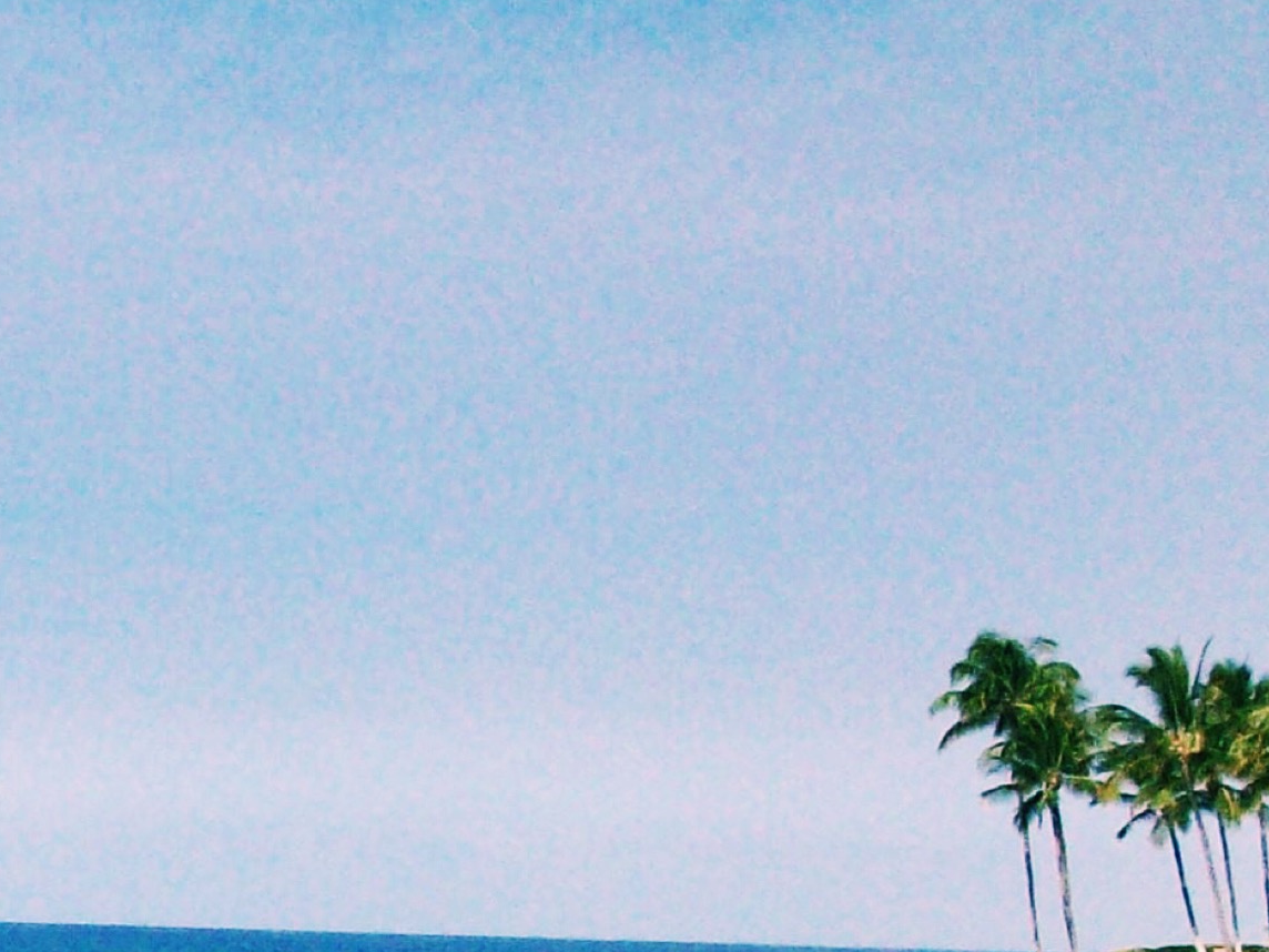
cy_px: 760
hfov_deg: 20.0
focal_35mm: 97
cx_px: 201
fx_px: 3556
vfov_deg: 15.2
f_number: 5.6
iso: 200
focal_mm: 6.2
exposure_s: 1/1027
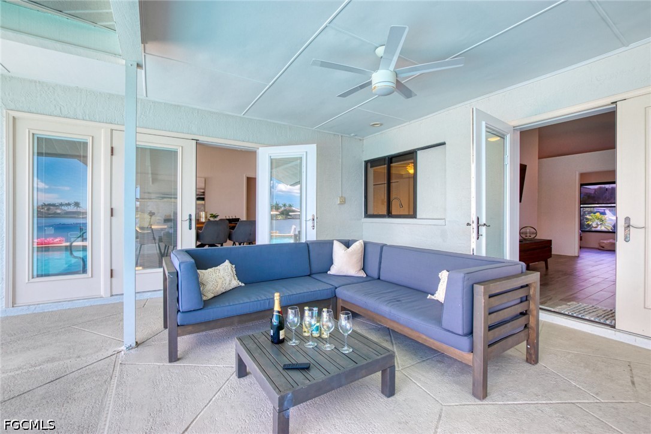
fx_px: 271
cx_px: 326
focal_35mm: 15
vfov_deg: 77.3
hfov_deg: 100.4
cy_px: 217
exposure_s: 1/250
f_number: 8
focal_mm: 10
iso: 400
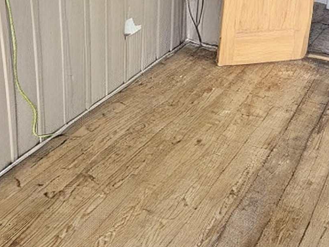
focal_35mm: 49
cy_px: 43
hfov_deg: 38.6
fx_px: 466
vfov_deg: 28.9
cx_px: 115
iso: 320
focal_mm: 2.2
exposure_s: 1/30
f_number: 2.2
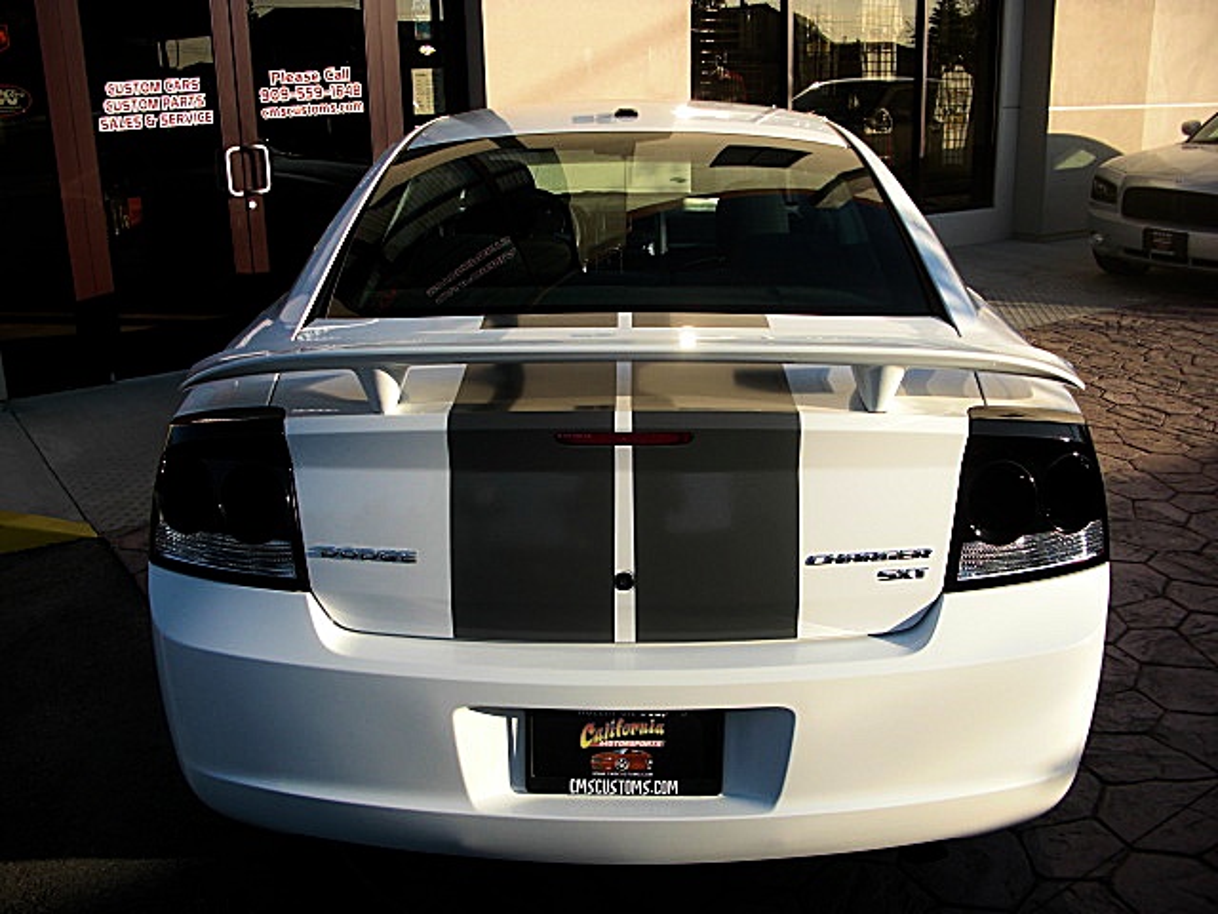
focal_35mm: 36
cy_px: 457
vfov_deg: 39.7
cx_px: 609
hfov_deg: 51.4
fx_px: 1267
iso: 50
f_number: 2.8
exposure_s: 1/640
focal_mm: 6.3
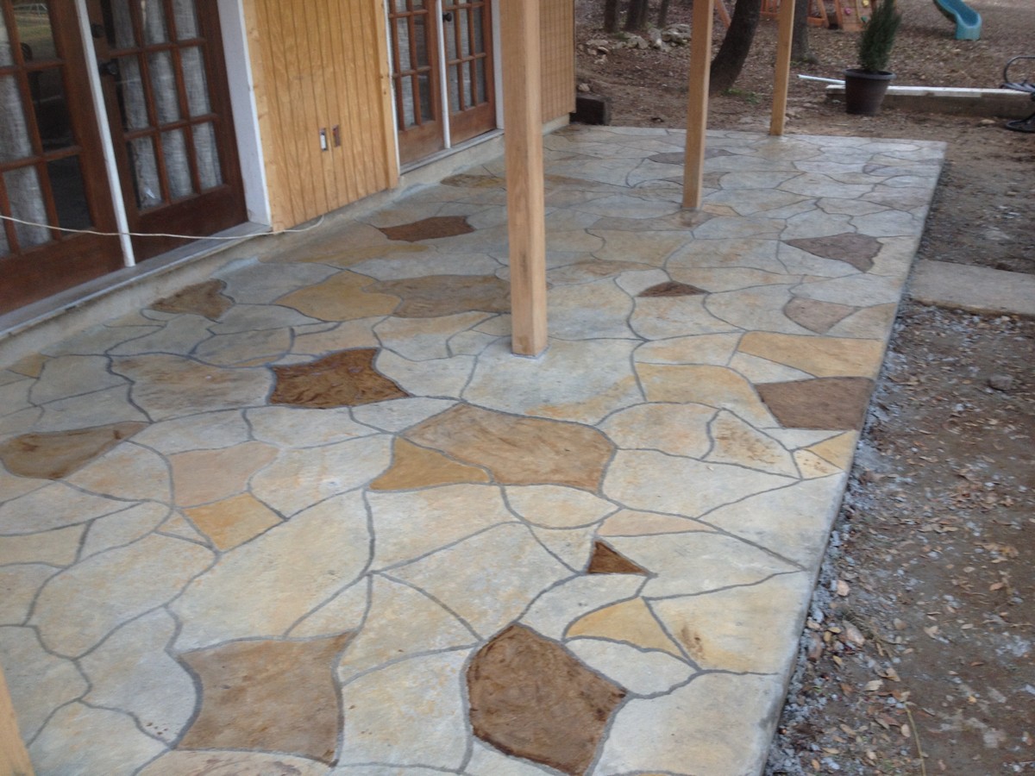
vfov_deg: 40.7
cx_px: 518
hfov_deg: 52.6
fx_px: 1046
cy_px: 388
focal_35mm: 35
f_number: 2.4
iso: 50
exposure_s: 1/20
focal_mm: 4.28
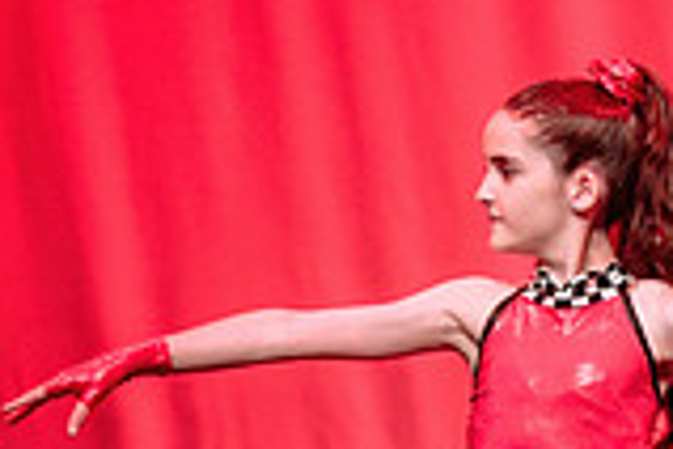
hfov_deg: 2.8
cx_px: 1169
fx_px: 13908
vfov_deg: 1.8
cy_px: 536
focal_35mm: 744
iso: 1250
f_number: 2.8
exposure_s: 1/250
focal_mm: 165
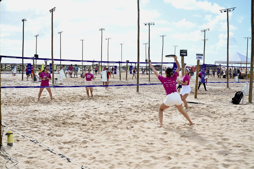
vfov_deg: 33.5
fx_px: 282
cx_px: 127
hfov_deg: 48.4
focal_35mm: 40
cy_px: 84
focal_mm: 27
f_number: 2.8
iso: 100
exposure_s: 1/1250
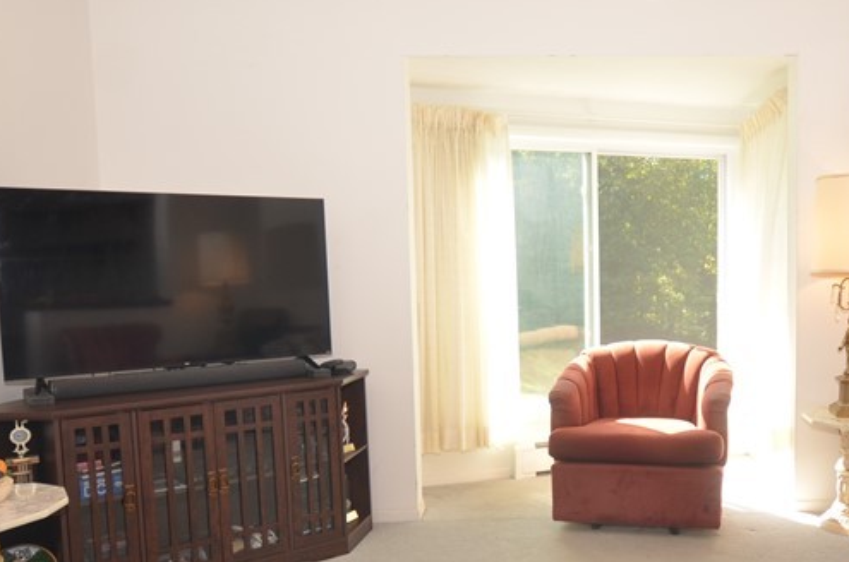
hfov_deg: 55.6
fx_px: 777
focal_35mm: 33
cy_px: 304
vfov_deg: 39.8
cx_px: 593
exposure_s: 1/100
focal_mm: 10
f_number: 5
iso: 200
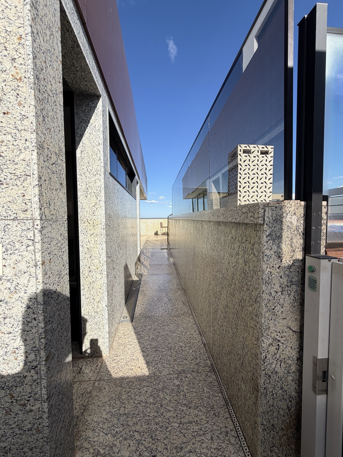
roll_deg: +0.5
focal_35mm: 14
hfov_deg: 85.7
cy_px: 228
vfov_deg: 102.1
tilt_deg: -2.8
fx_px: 185
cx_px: 172
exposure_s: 1/770
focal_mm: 2.22
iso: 32
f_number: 2.2
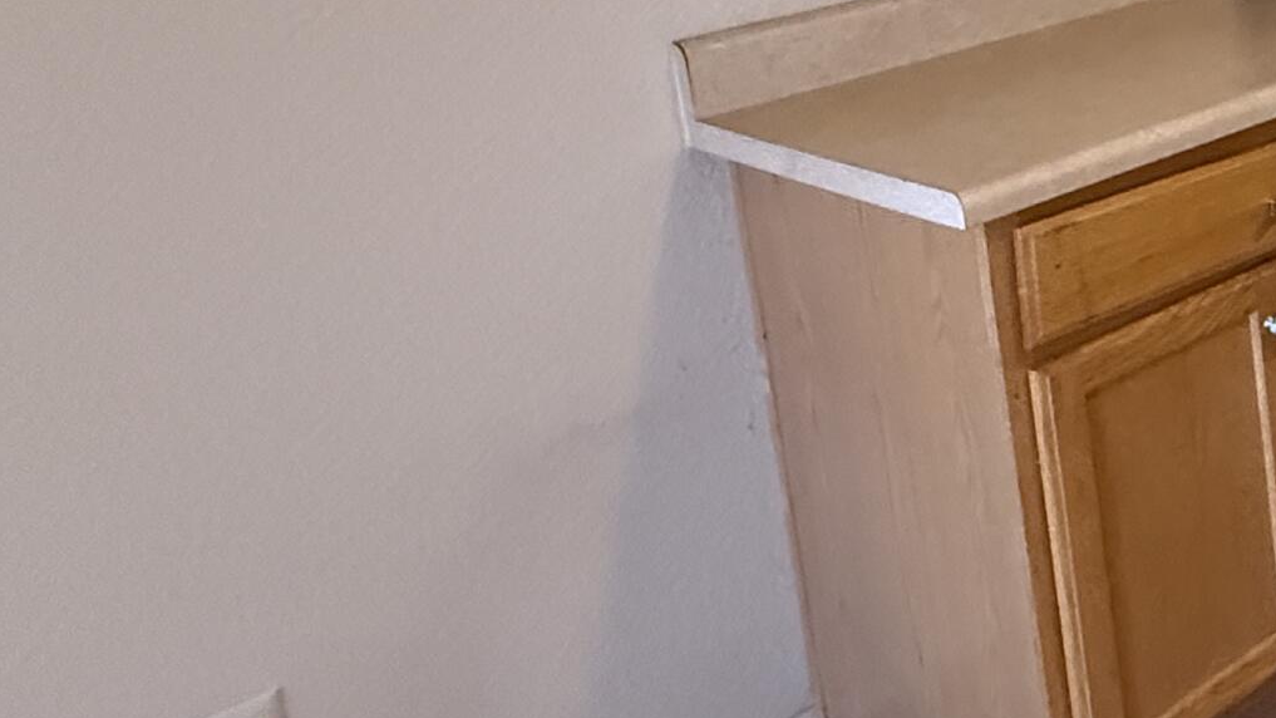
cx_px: 1819
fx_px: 1523
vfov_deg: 24.1
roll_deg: +2.6
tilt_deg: -6.6
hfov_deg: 30.4
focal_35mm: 45
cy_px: -143
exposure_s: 1/60
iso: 800
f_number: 2.2
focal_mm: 2.22
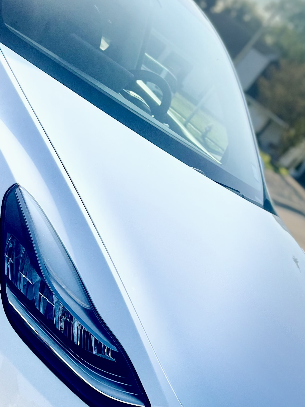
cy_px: 192
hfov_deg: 21.3
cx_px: 62
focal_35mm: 68
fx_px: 799
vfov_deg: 28.6
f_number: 1.5
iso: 50
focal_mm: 5.7
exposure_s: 1/9434
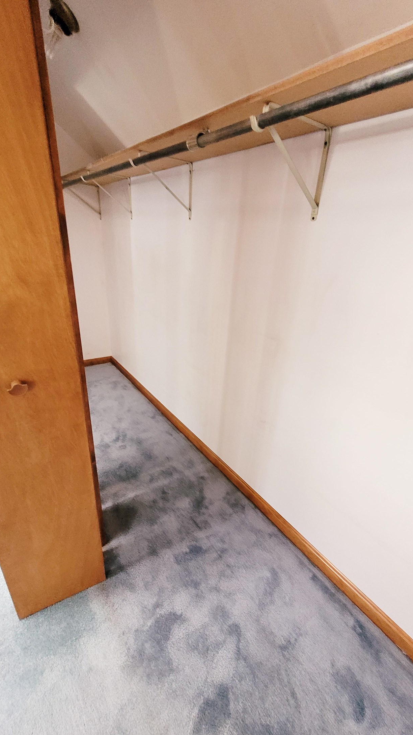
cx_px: 225
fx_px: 292
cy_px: 378
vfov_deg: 103.0
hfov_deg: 70.4
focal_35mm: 15
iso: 400
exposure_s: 1/30
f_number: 2.2
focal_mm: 1.74
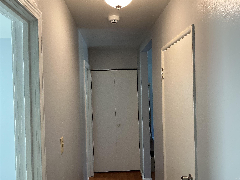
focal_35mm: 29
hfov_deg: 61.7
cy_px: 90
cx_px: 120
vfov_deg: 48.2
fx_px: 201
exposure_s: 1/60
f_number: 1.8
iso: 50
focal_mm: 3
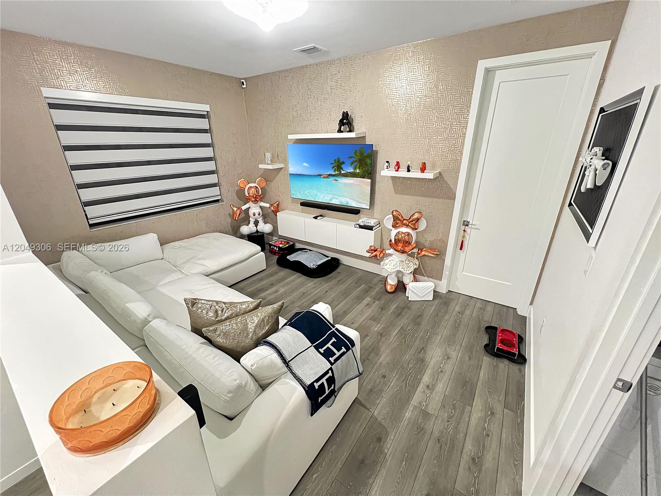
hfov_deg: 106.2
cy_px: 248
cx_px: 330
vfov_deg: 89.9
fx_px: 248
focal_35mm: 13
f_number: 1.8
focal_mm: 1.57
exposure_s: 1/40
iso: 1000
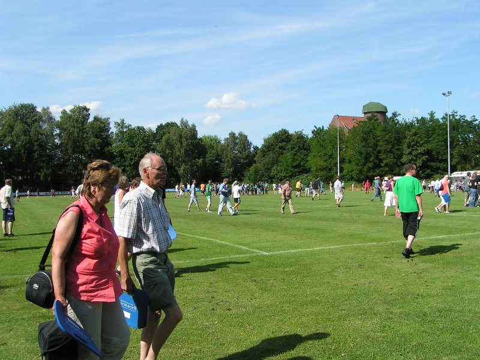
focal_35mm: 38
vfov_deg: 37.7
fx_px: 527
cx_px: 240
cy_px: 180
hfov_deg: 49.0
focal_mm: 5.8
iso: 50
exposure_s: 1/400
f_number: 5.6
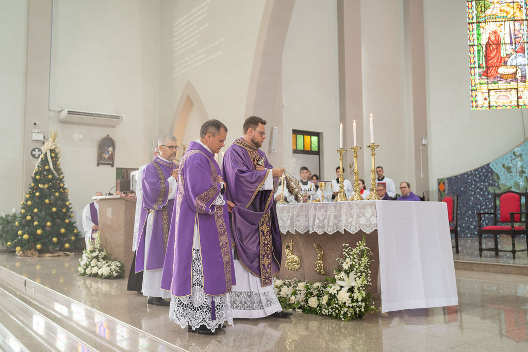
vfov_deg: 37.5
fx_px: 519
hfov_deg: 54.0
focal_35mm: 35
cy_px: 176
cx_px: 264
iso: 640
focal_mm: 35
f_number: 2.8
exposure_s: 1/160
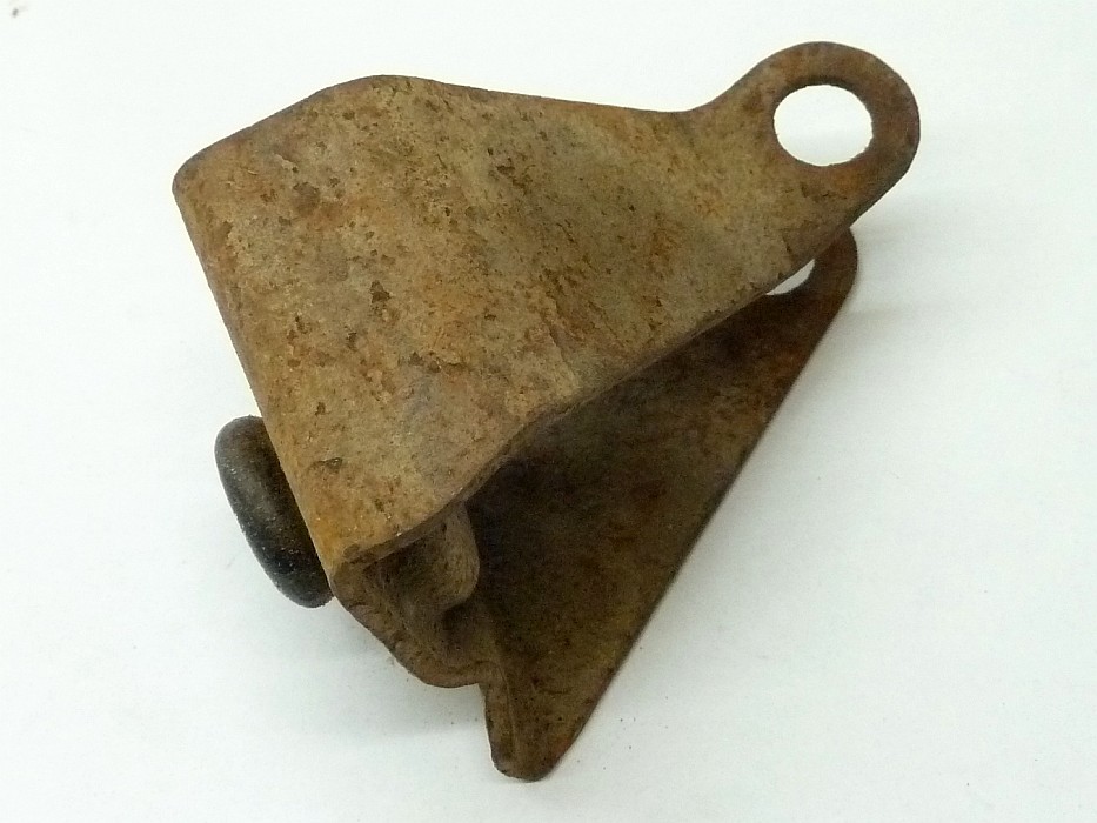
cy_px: 412
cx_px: 548
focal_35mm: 37
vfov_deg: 38.7
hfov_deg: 50.1
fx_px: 1173
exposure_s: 1/30
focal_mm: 6.1
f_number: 3.6
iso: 400
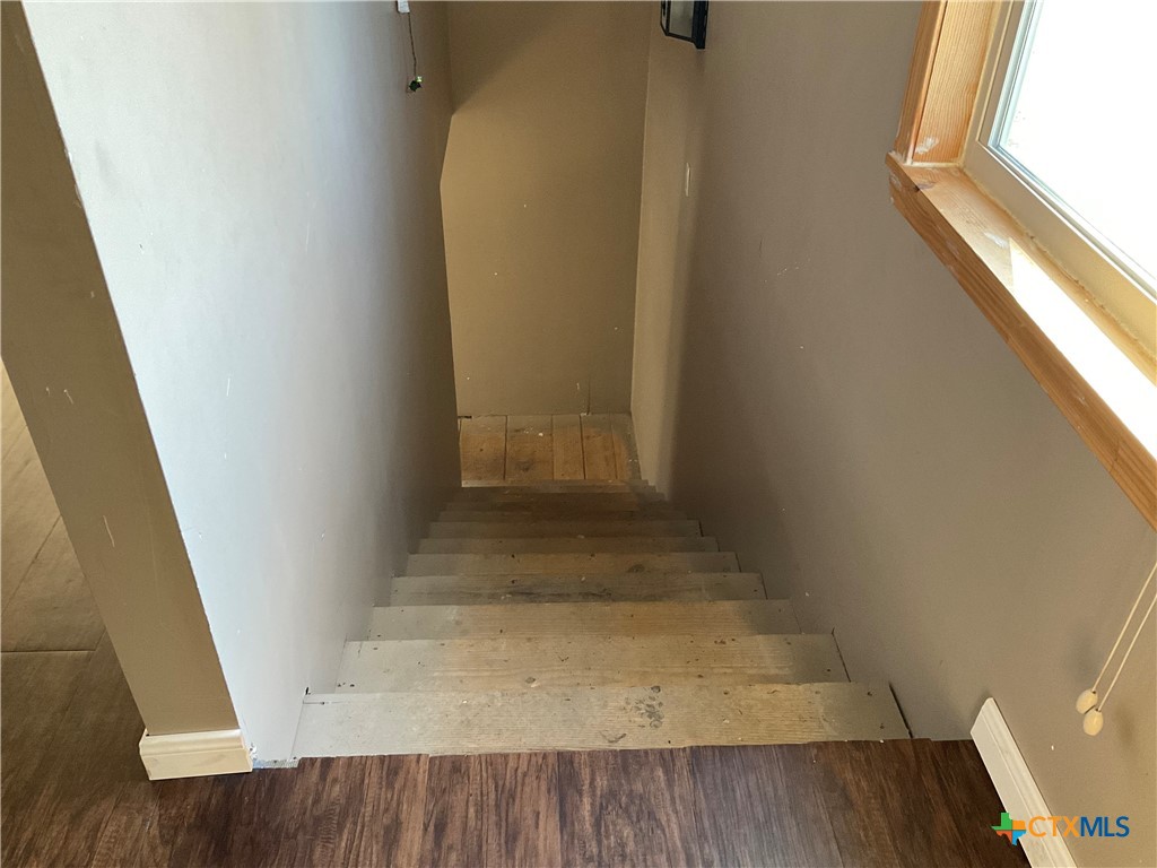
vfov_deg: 48.2
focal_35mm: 29
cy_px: 434
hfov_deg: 61.7
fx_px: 969
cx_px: 578
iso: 200
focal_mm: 3
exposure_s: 1/60
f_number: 1.8
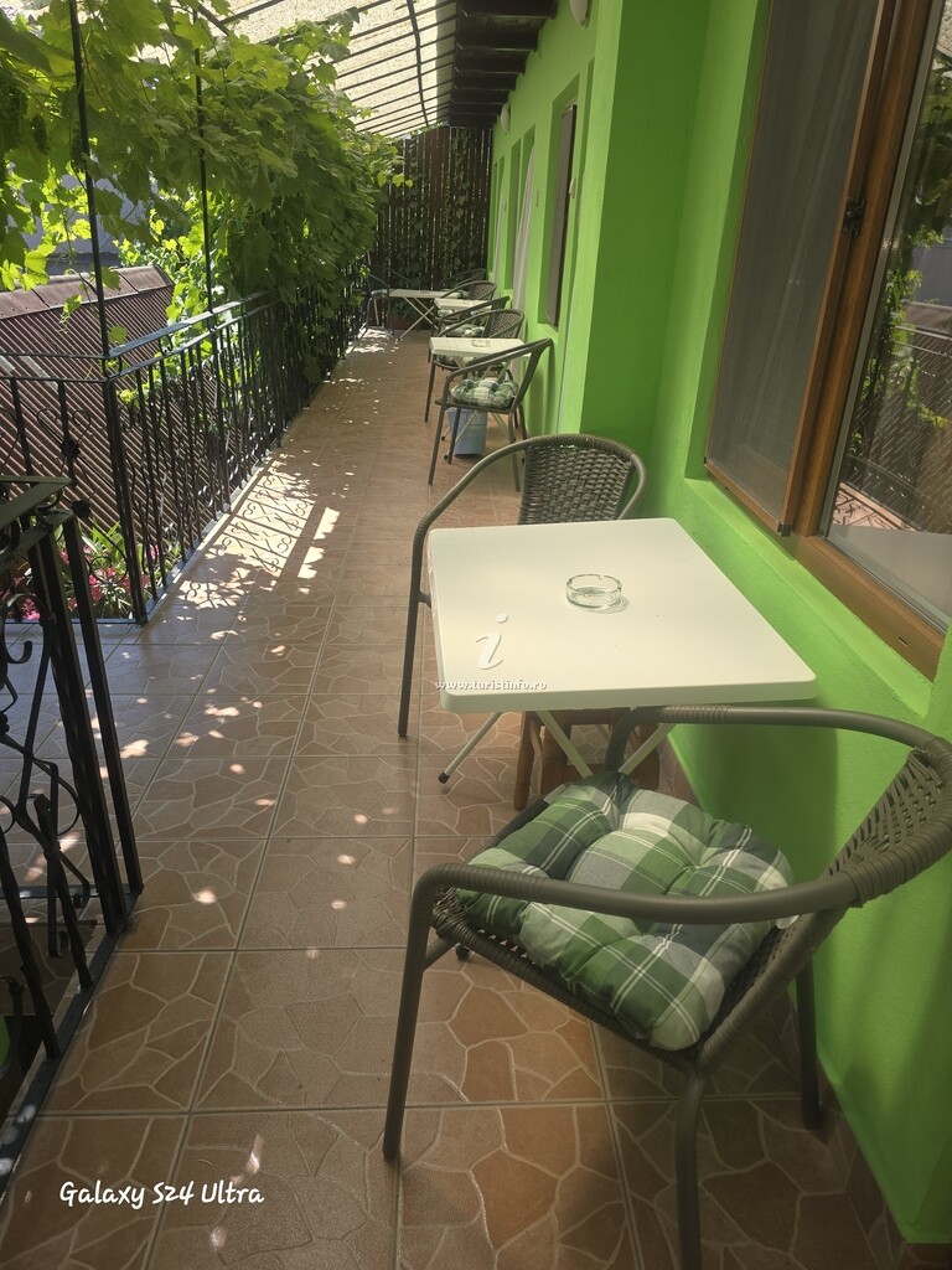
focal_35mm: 23
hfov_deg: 58.9
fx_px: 843
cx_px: 476
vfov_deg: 73.9
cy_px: 635
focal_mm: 6.3
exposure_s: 1/235
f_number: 1.7
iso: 12
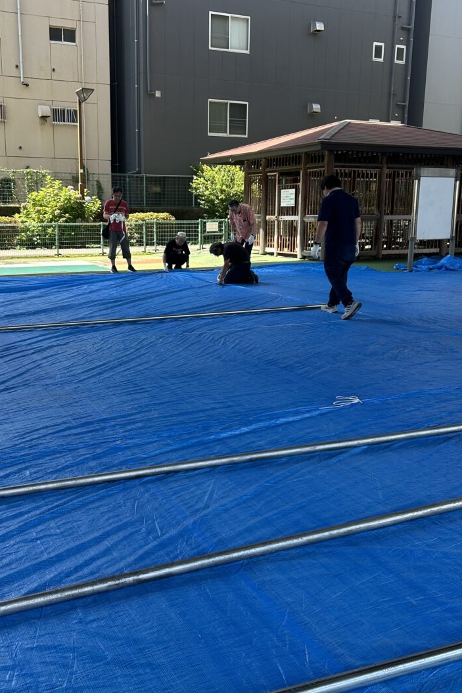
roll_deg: +0.1
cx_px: 187
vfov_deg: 54.4
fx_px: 674
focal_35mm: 35
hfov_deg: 37.7
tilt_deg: -12.3
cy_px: 348
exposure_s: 1/450
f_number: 1.5
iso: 50
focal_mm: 5.7
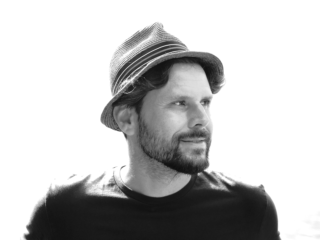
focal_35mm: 76
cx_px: 160
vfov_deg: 19.4
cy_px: 120
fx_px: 703
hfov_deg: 25.7
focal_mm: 38
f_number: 2.8
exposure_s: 1/400
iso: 200
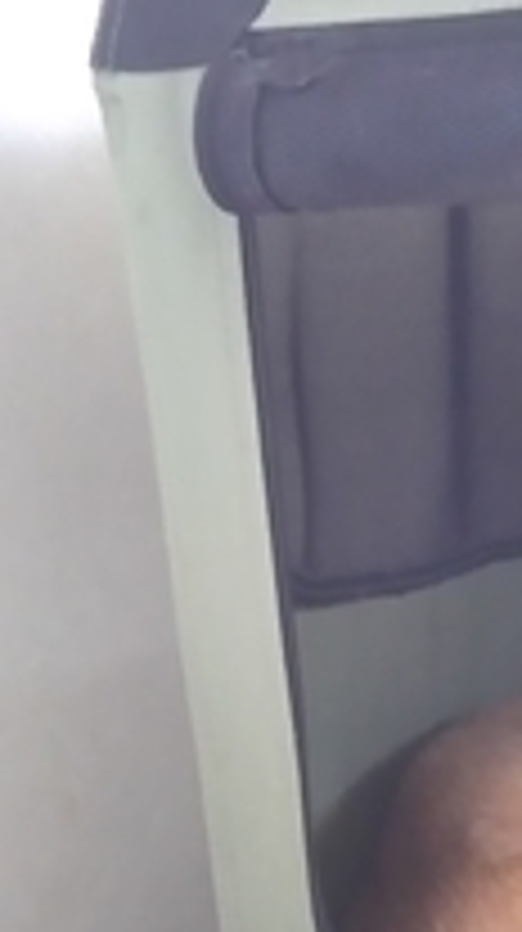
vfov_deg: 26.6
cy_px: 671
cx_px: 704
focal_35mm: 79
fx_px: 1950
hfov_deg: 14.5
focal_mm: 4
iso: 1250
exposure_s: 1/8
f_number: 2.2
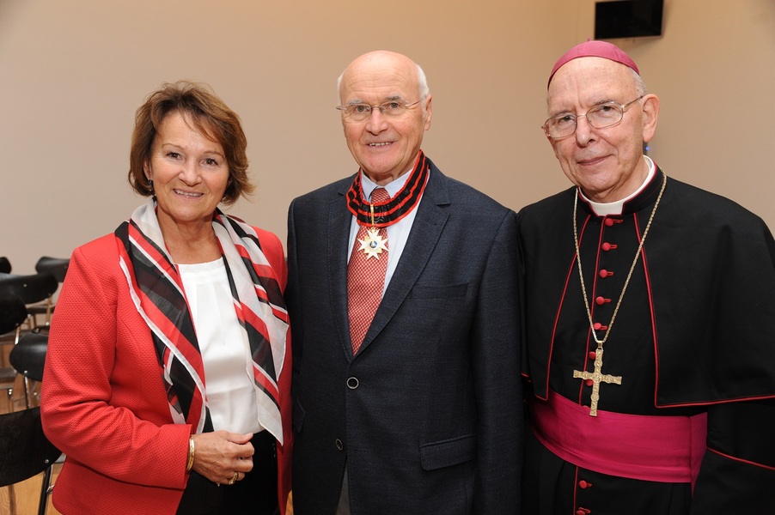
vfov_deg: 41.1
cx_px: 388
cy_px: 258
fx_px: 688
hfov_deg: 58.8
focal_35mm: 32
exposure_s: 1/160
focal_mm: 32
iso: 1000
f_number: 4.5
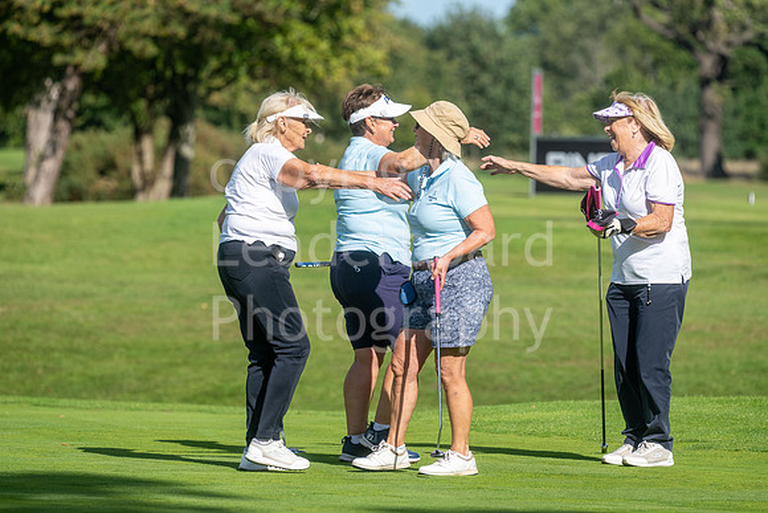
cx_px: 384
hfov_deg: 6.9
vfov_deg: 4.6
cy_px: 256
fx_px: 6401
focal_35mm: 300
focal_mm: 300
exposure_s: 1/2000
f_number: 6.3
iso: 250
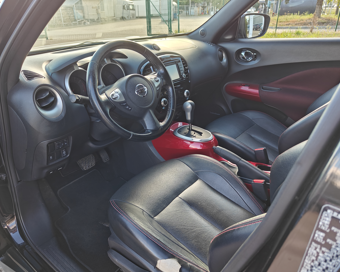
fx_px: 262
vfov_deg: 54.9
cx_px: 165
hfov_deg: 66.0
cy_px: 132
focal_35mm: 26
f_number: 1.8
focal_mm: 5.59
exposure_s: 1/205
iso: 50
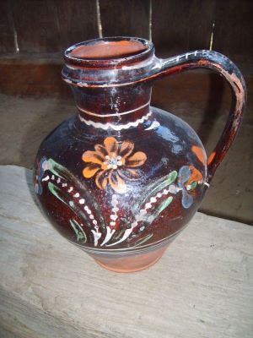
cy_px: 169
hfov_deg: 40.7
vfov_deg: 52.6
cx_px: 126
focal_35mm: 35
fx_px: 341
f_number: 2.8
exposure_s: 1/45
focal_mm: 5.8
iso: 100
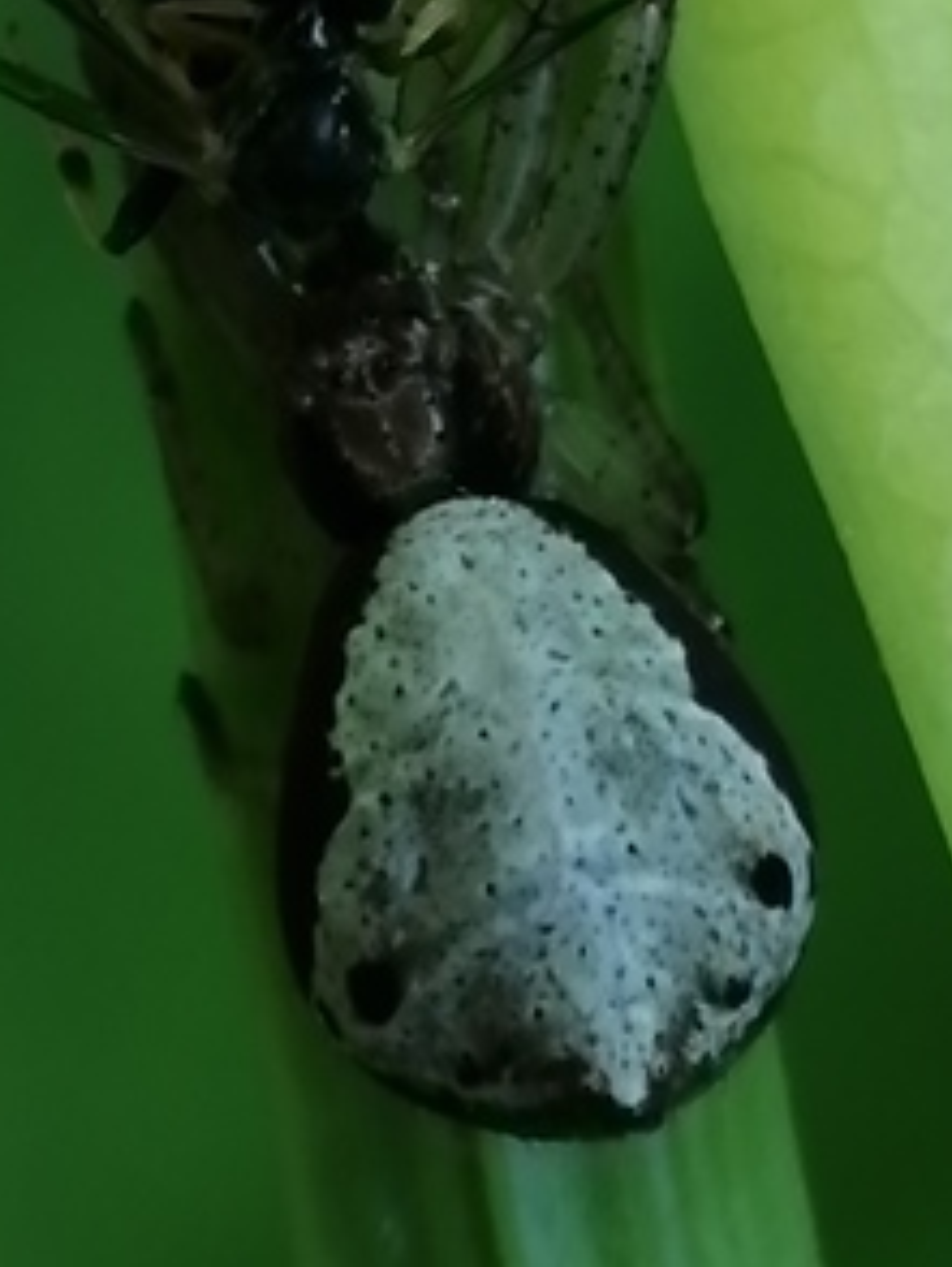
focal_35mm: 224
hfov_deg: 6.6
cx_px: 375
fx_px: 8202
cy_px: 181
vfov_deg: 8.8
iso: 80
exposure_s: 1/180
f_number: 1.8
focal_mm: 3.46
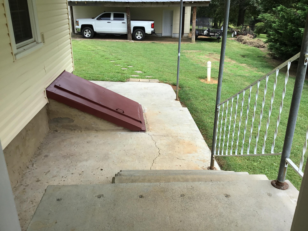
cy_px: 116
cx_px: 154
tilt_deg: -22.3
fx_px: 276
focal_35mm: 31
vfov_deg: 45.4
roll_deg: +0.2
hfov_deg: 58.4
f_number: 2.4
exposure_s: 1/482
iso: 25
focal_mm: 3.3
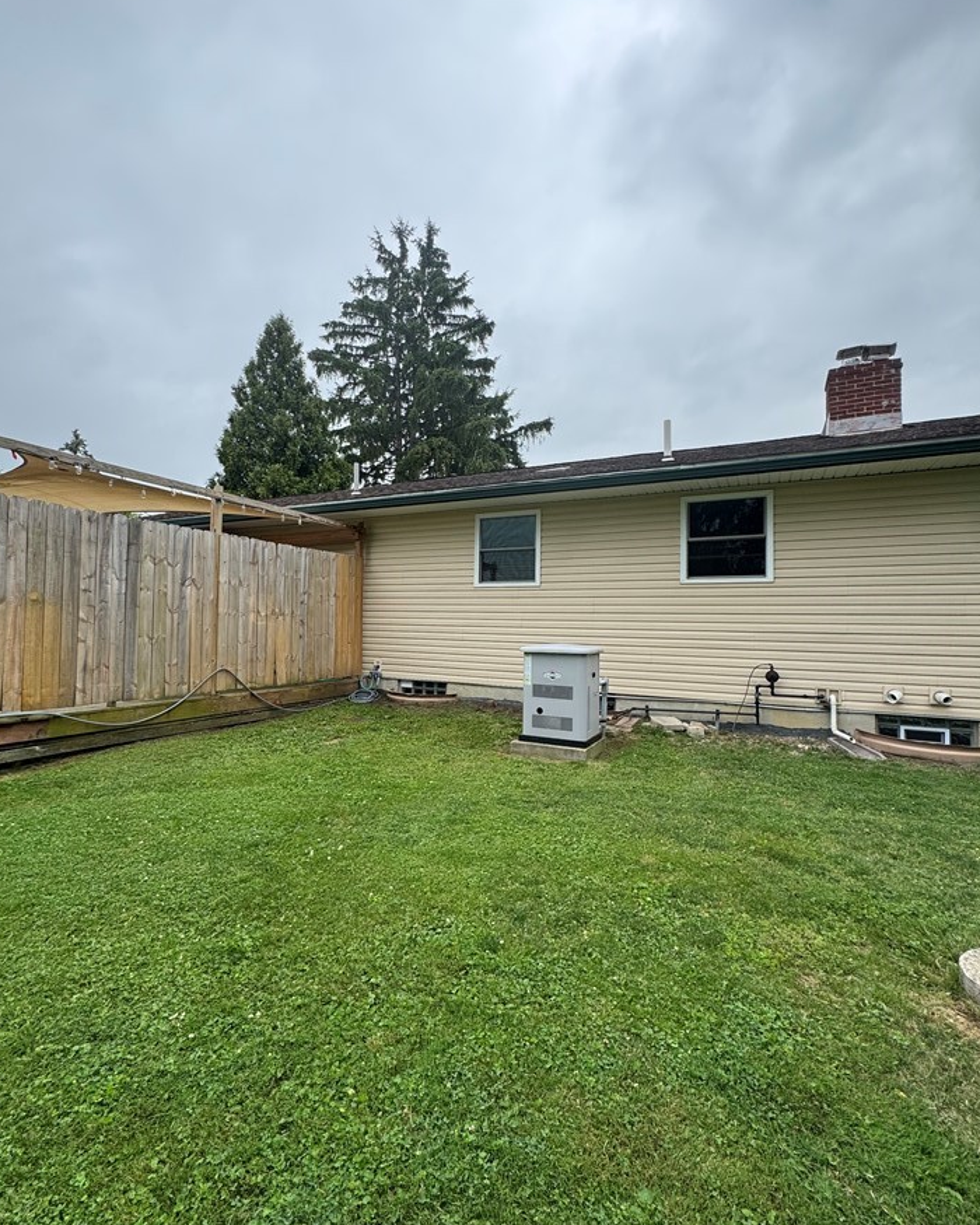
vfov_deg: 93.1
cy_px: 606
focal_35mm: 16
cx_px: 475
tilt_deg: -0.9
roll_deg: -2.5
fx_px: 580
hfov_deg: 80.4
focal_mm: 2.22
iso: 40
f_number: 2.2
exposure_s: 1/440
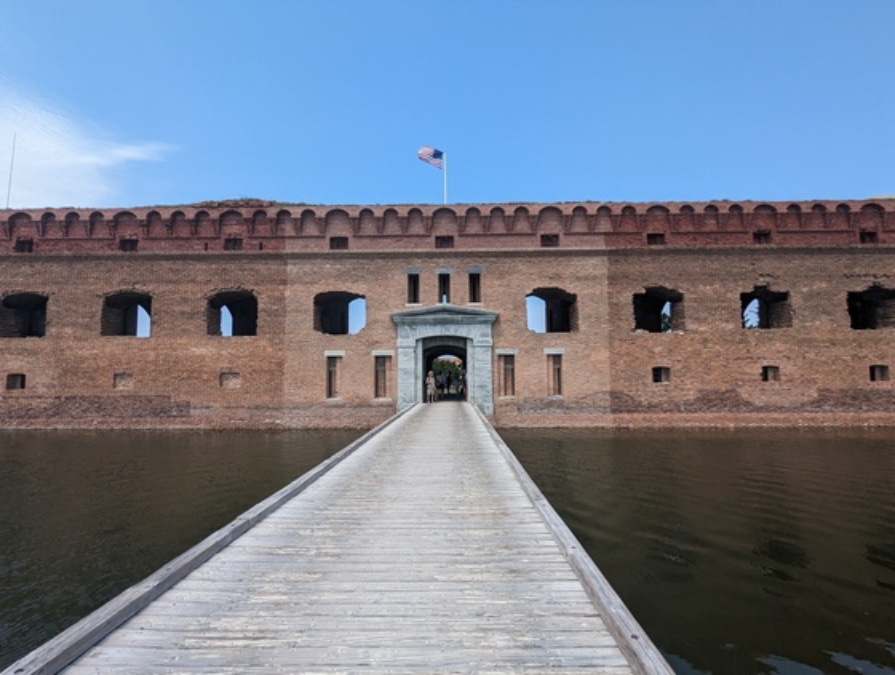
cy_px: 338
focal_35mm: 16
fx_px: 414
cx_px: 448
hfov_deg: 94.4
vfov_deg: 78.3
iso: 47
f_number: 2.2
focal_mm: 2.35
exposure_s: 1/1227
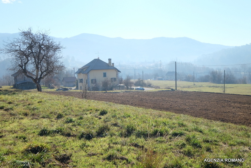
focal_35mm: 36
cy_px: 84
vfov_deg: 36.9
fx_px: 251
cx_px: 126
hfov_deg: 53.1
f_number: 8
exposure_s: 1/400
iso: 400
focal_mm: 24
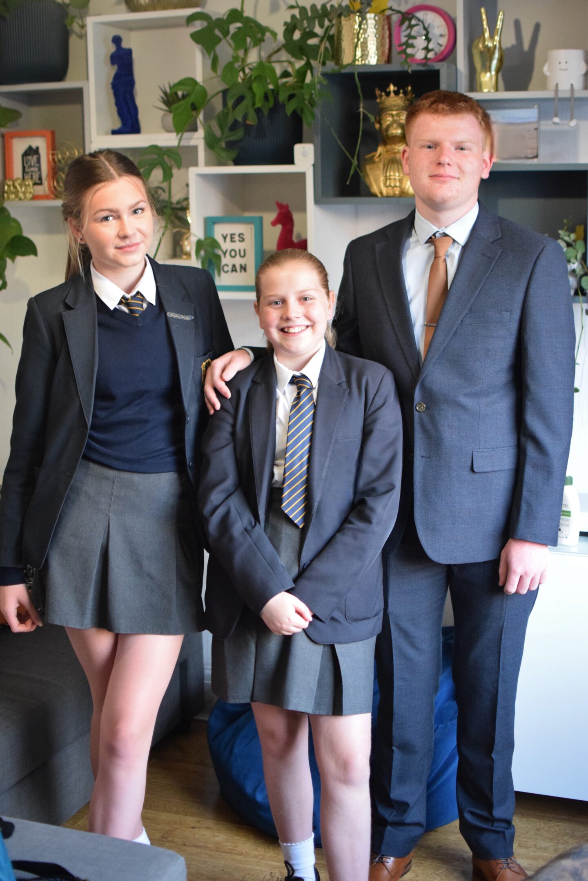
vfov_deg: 37.9
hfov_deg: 25.8
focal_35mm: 52
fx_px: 1286
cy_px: 440
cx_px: 294
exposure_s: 1/323
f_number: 2
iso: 3200
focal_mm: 35
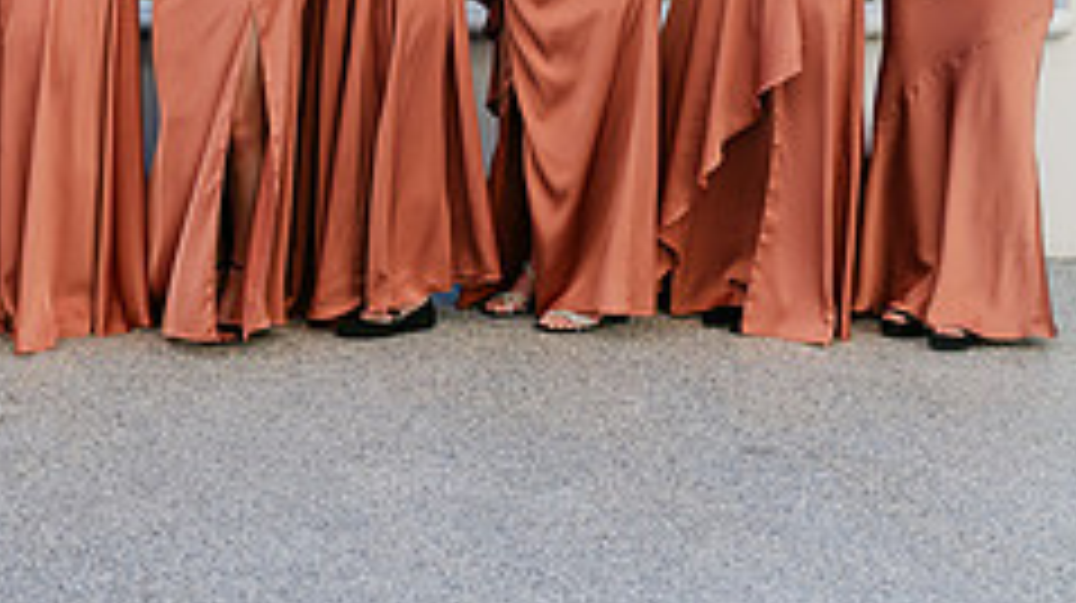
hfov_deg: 22.2
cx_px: -198
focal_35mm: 89
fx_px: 2537
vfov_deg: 13.5
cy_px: 122
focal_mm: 35
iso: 100
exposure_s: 1/640
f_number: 4
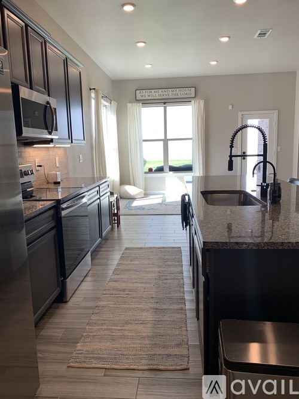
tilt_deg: -9.0
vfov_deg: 67.3
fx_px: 300
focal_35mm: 26
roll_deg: +1.5
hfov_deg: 53.0
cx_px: 150
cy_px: 200
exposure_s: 1/120
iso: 40
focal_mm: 4.25
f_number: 1.8
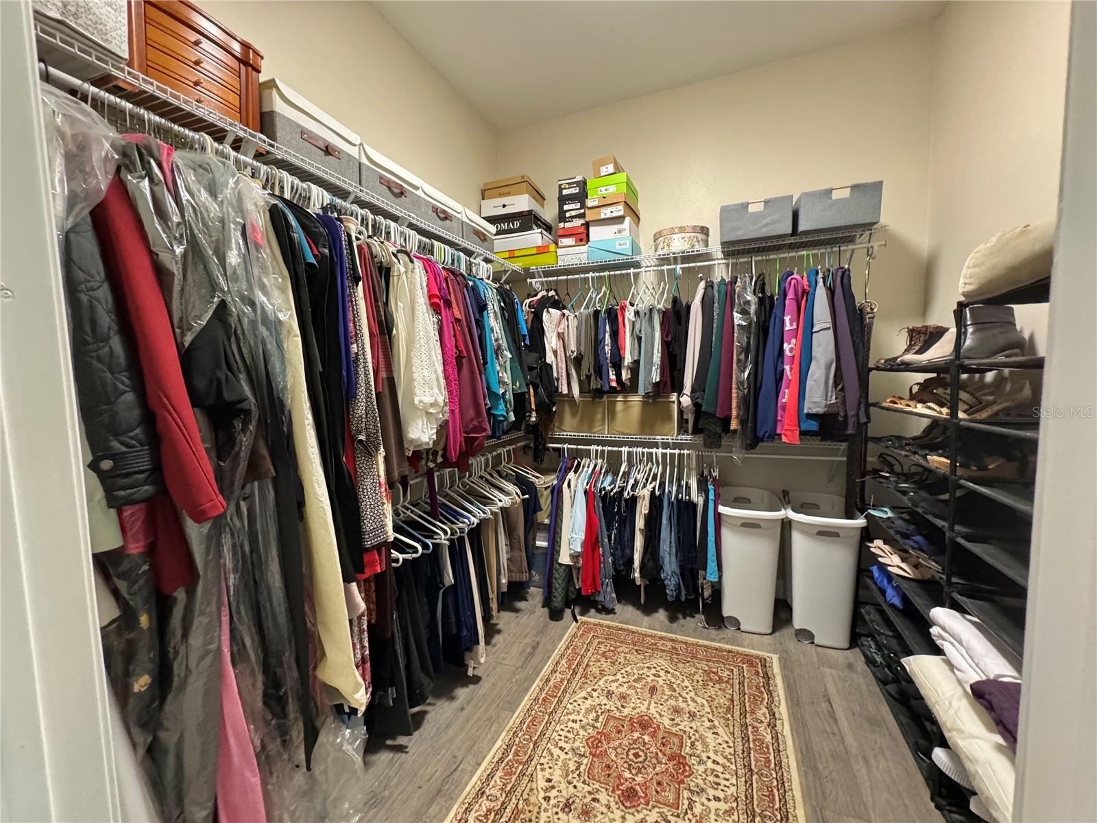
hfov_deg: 102.1
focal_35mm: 14
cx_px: 548
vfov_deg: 85.7
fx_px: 444
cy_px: 412
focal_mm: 2.22
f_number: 2.2
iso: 640
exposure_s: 1/60
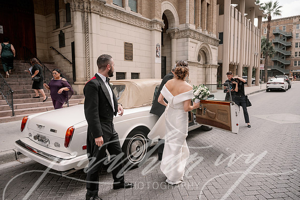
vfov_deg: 53.1
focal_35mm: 24
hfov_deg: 73.8
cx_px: 150
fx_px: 200
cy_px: 100
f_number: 2.8
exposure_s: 1/500
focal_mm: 24
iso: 50
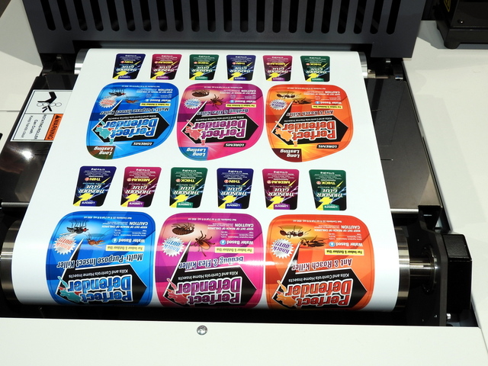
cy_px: 183
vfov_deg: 36.0
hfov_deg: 46.8
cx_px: 244
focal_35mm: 40
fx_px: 564
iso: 100
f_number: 5.3
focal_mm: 7.2
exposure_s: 1/40
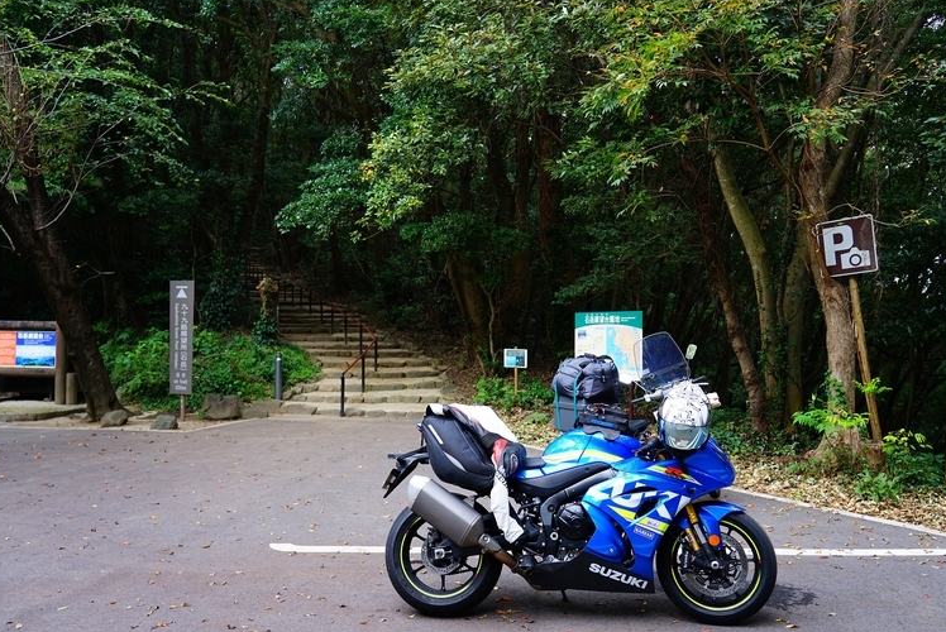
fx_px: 815
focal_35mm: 31
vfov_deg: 42.4
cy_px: 325
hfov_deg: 60.2
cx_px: 493
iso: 200
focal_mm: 29
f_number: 4
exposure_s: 1/60
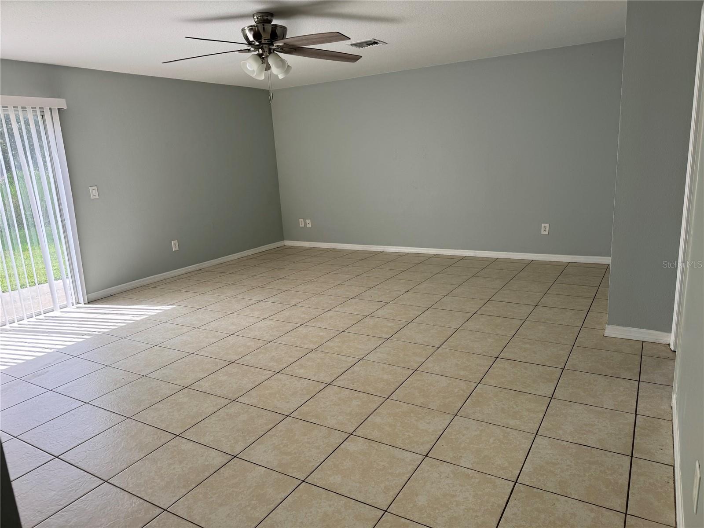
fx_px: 488
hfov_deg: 71.6
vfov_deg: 56.8
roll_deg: +2.7
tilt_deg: -14.0
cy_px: 264
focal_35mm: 24
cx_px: 352
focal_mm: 6.76
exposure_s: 1/263
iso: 80
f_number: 1.78
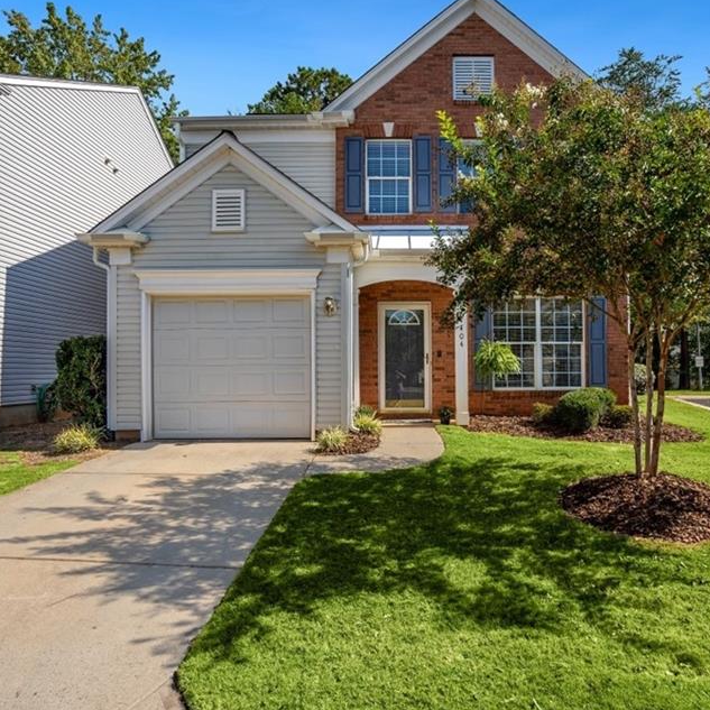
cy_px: 358
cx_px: 413
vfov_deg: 69.6
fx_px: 511
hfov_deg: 69.2
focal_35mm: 22
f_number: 8
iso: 100
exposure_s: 1/125
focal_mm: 16
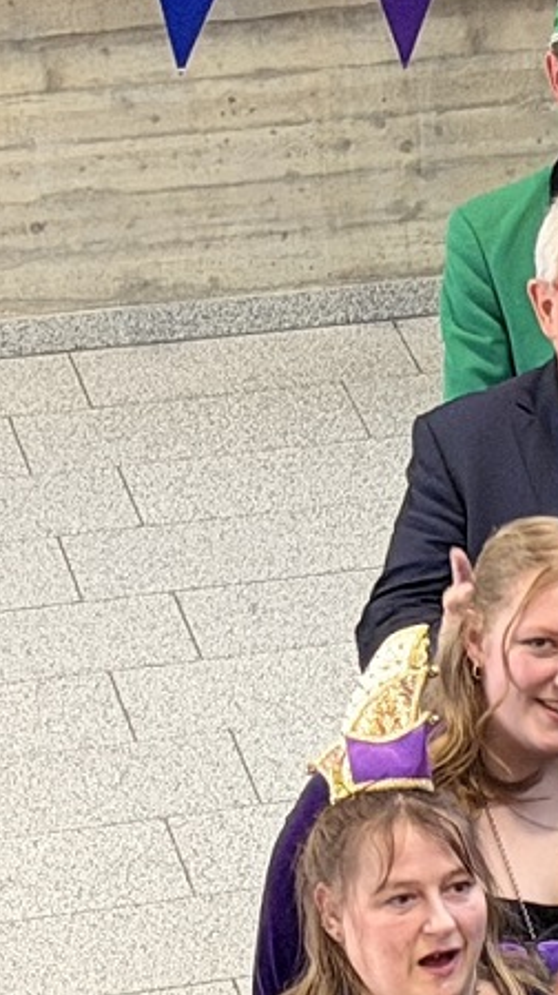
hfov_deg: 4.9
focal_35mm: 233
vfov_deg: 9.2
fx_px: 6139
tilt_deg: -28.7
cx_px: 1919
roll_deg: -2.1
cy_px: 1066
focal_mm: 6.76
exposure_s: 1/33
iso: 250
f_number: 1.78
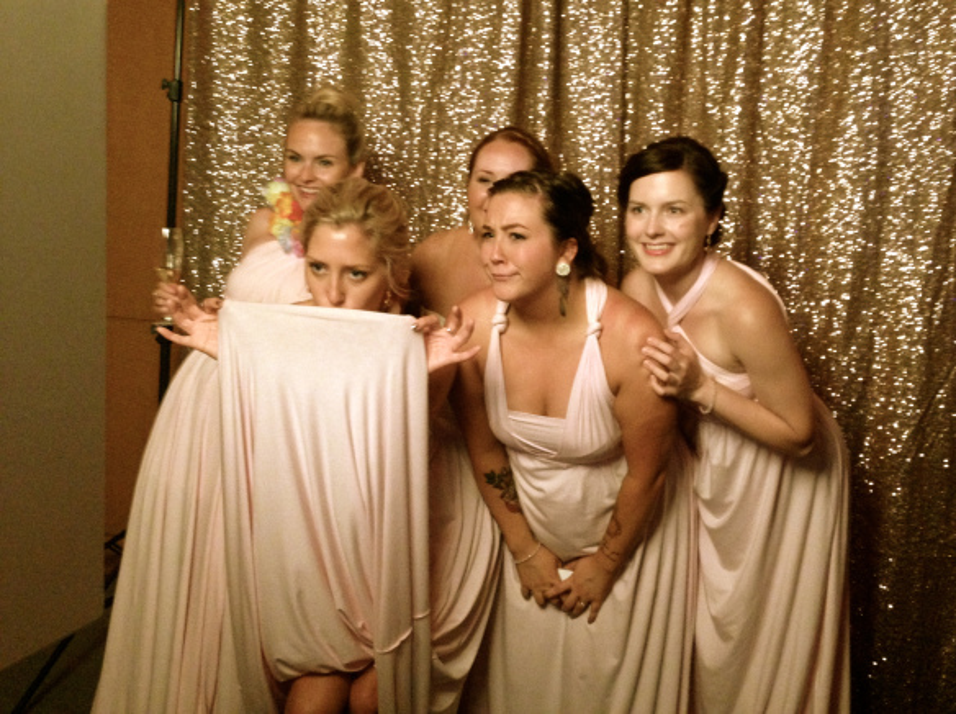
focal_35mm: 33
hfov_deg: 55.4
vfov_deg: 42.8
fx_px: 910
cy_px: 357
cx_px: 478
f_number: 2.4
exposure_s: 1/15
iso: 500
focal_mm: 4.12
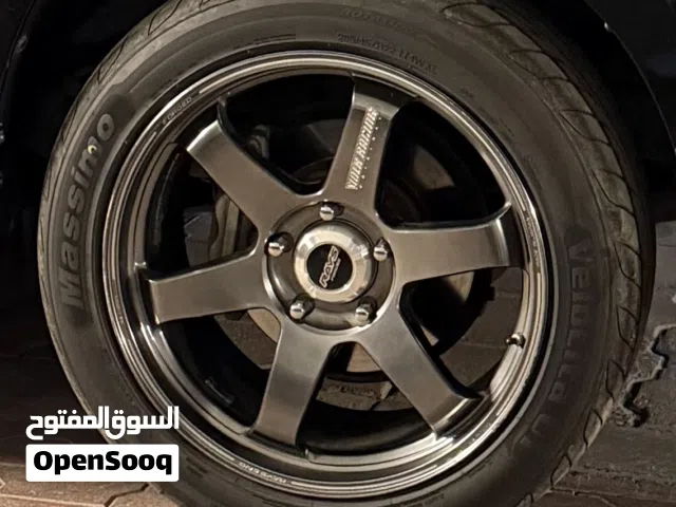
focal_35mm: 24
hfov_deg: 71.6
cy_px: 254
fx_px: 469
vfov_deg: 56.8
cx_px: 338
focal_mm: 6.76
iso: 1000
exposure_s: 1/33
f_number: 1.78
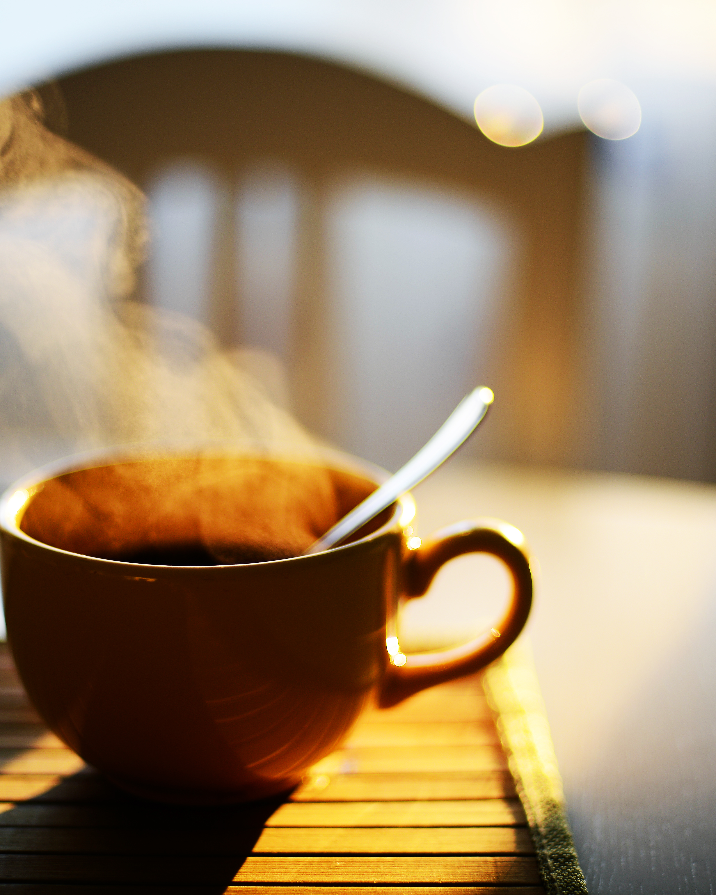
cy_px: 449
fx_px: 1881
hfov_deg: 21.6
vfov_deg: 26.8
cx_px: 359
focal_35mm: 71
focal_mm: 50
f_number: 1.4
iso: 100
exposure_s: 1/250
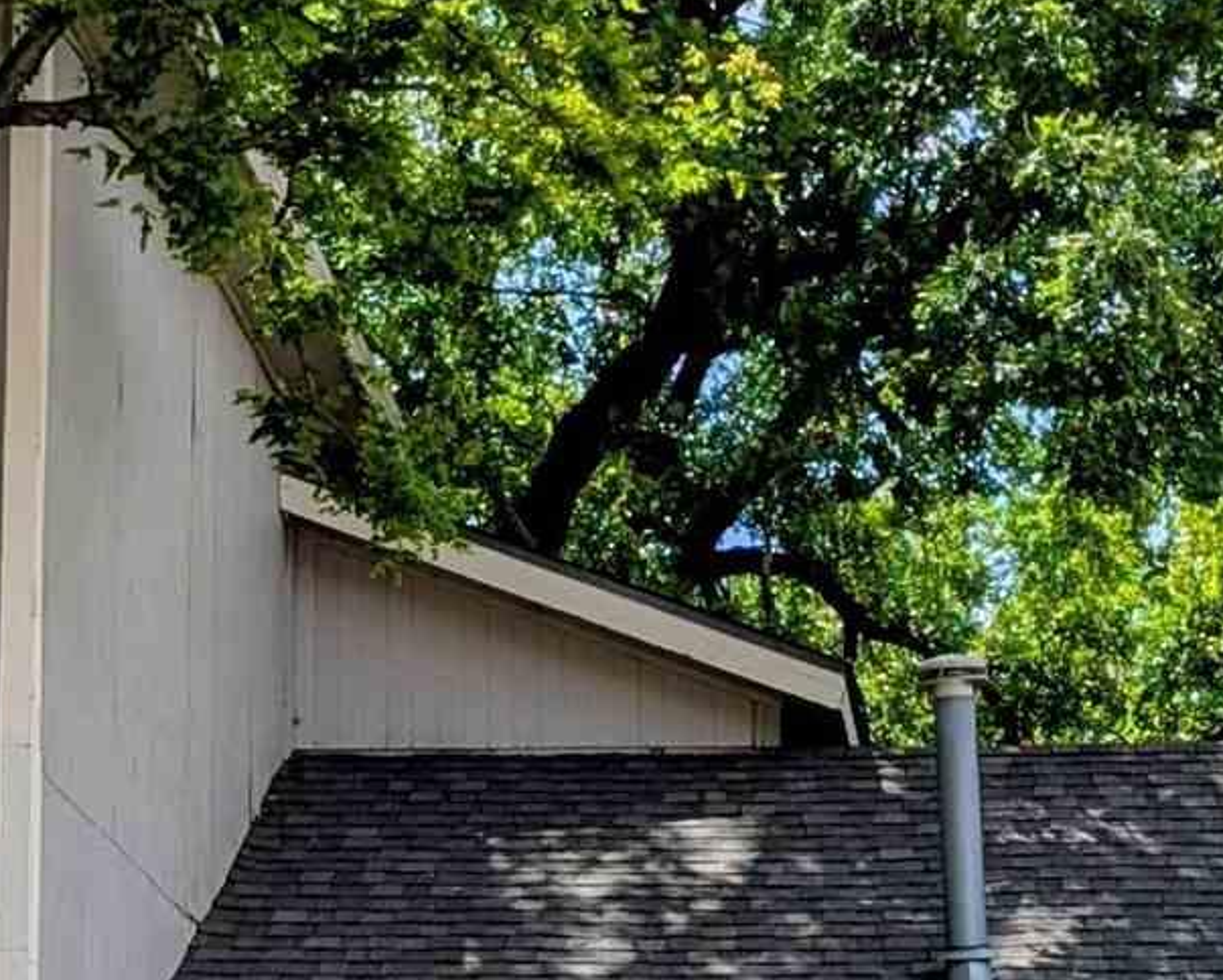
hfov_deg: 16.1
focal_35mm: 119
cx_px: 811
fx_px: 4309
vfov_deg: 12.7
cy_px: 1146
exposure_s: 1/1458
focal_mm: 6.9
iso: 21
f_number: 1.68
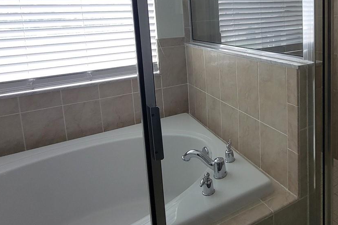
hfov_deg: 65.7
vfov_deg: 46.4
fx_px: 244
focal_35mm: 26
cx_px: 248
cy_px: 38
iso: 250
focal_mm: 2.2
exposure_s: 1/60
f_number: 2.2
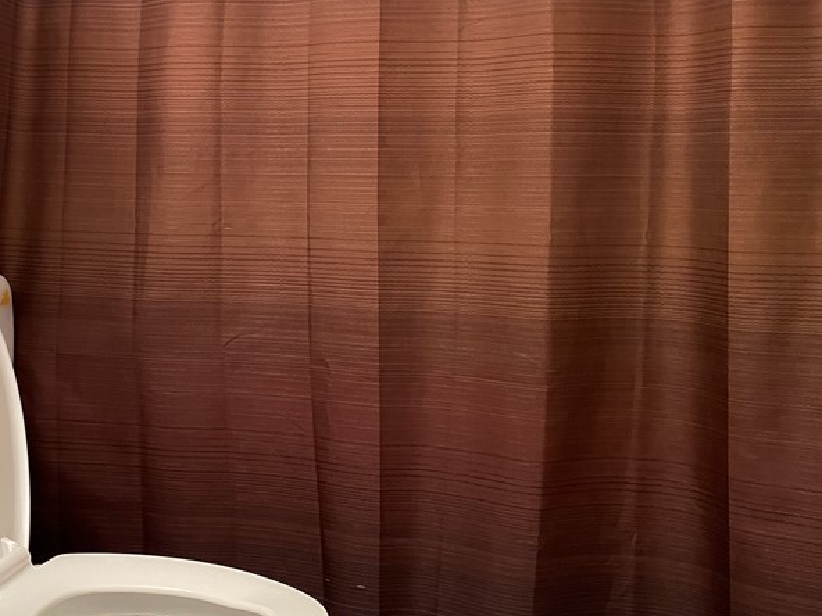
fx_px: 1069
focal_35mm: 45
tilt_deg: -0.6
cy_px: 208
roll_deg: -0.4
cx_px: 190
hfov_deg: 40.7
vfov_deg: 31.9
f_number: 1.6
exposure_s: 1/60
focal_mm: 4.2
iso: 400
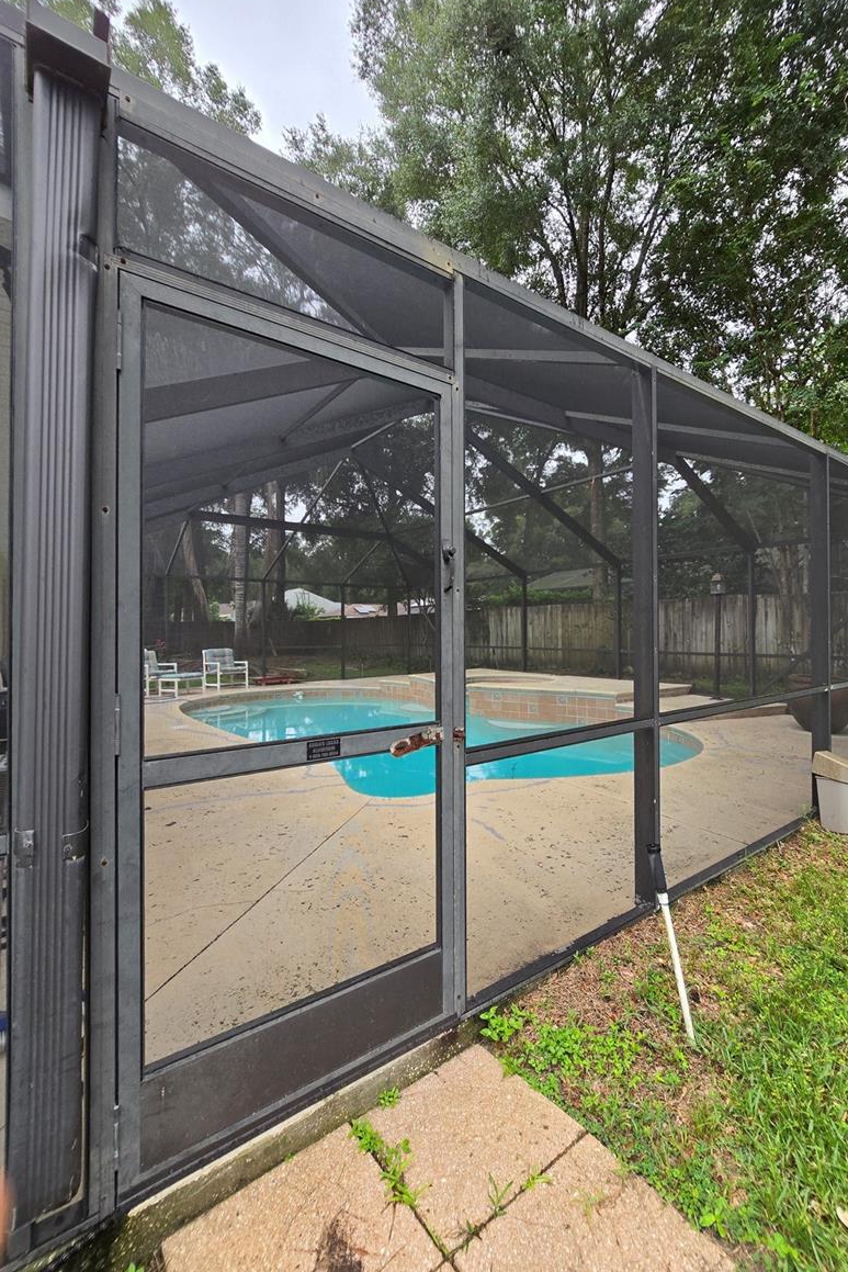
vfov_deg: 104.2
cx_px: 466
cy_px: 630
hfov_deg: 81.0
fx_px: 494
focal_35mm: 14
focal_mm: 2.2
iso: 50
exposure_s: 1/130
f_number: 2.2
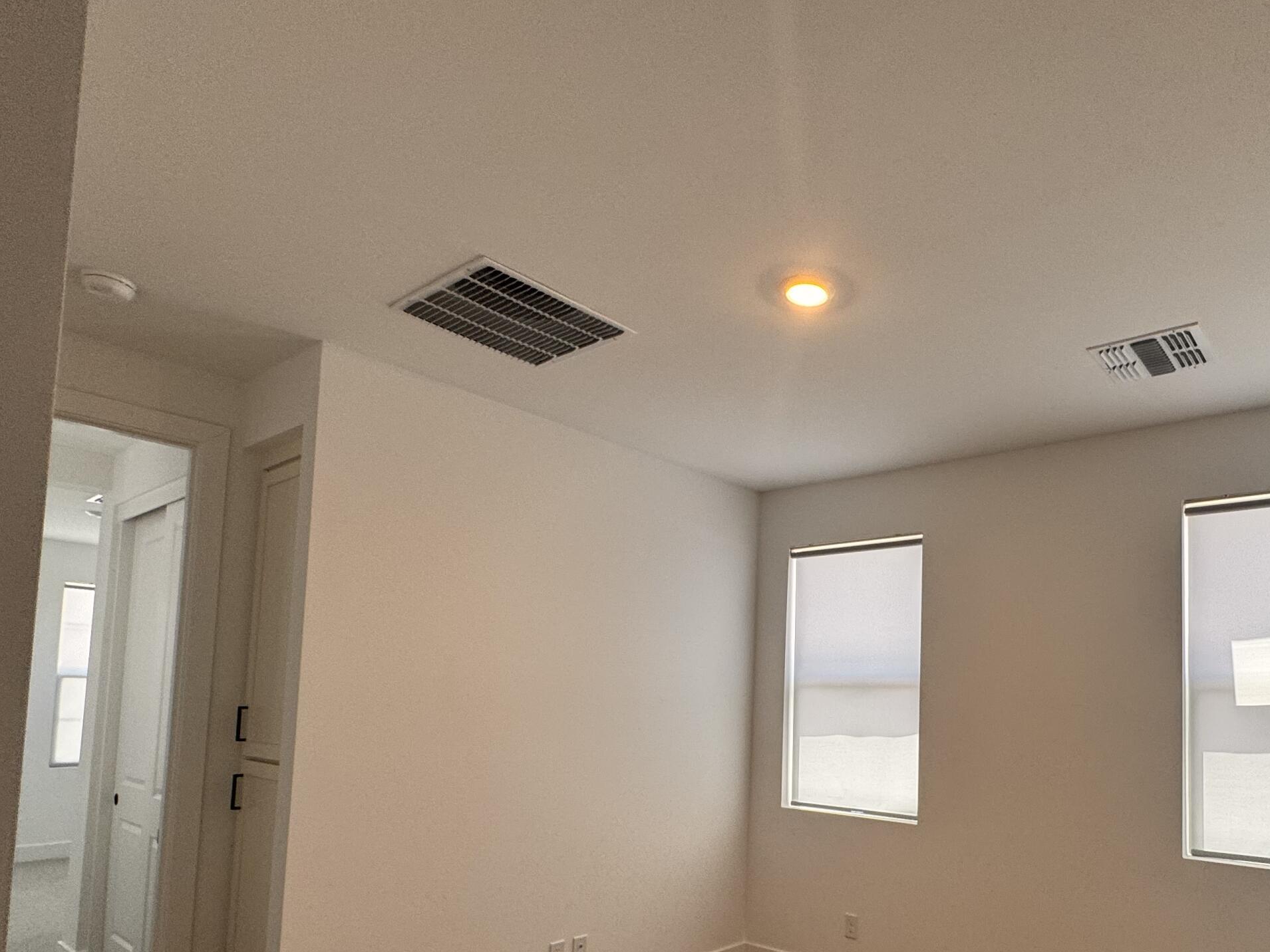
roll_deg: -1.8
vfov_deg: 59.2
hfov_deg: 74.2
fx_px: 807
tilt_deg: +1.9
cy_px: 658
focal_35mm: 22
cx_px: 838
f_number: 2.2
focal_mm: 2.22
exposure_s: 1/120
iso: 80
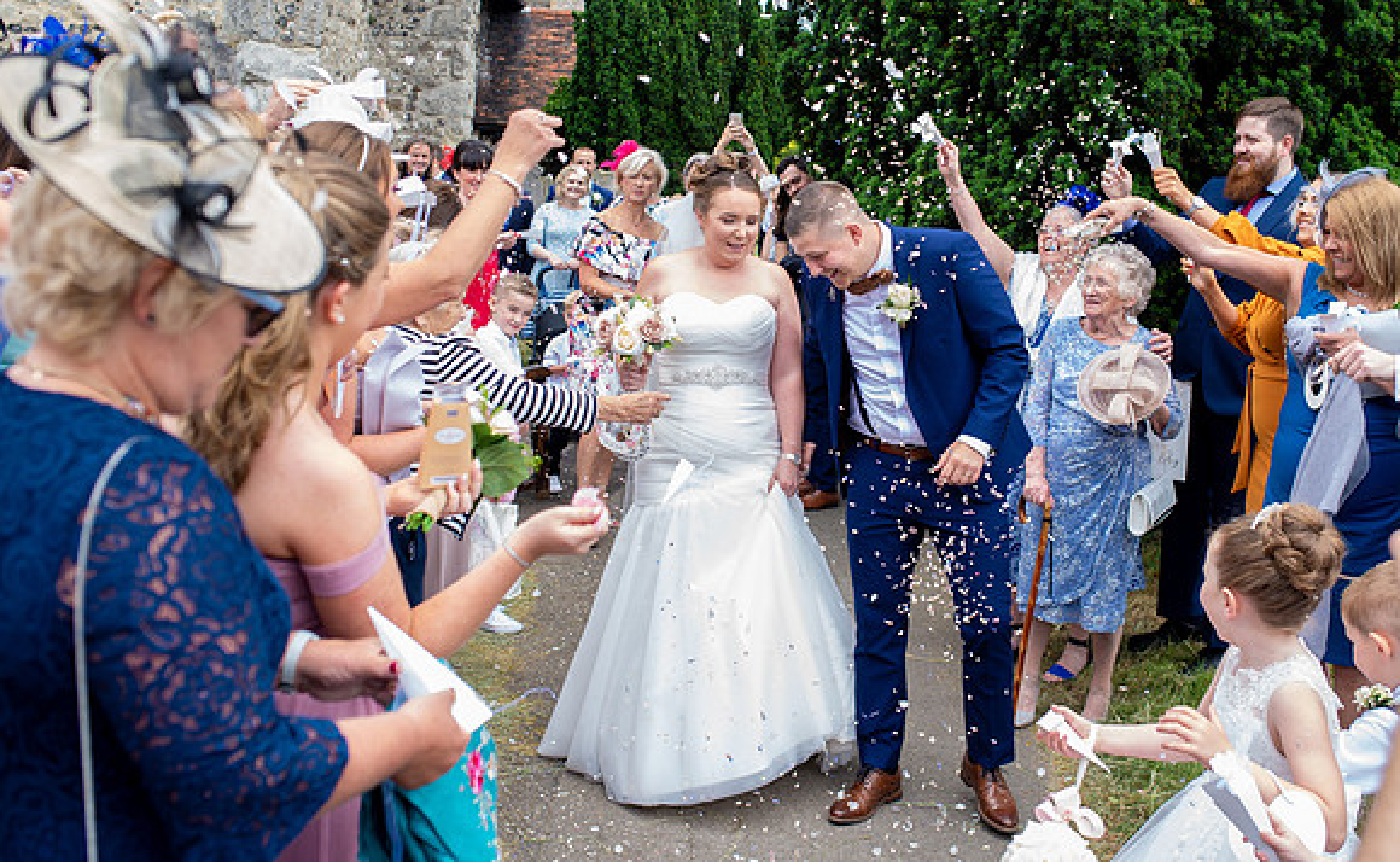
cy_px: 331
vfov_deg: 30.9
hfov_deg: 48.4
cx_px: 799
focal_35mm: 41
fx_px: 1552
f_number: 4
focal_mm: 35
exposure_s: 1/500
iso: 320
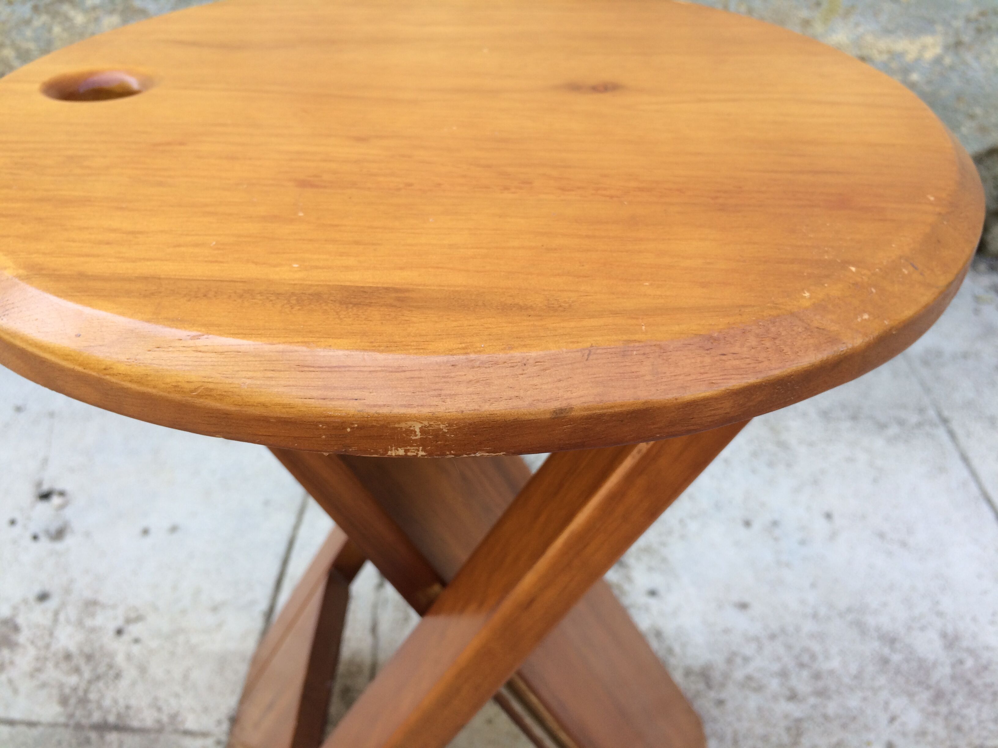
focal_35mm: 29
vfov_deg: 48.2
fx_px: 836
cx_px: 499
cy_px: 374
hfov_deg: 61.7
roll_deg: -4.8
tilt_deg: -34.8
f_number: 2.2
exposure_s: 1/132
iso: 32
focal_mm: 4.15
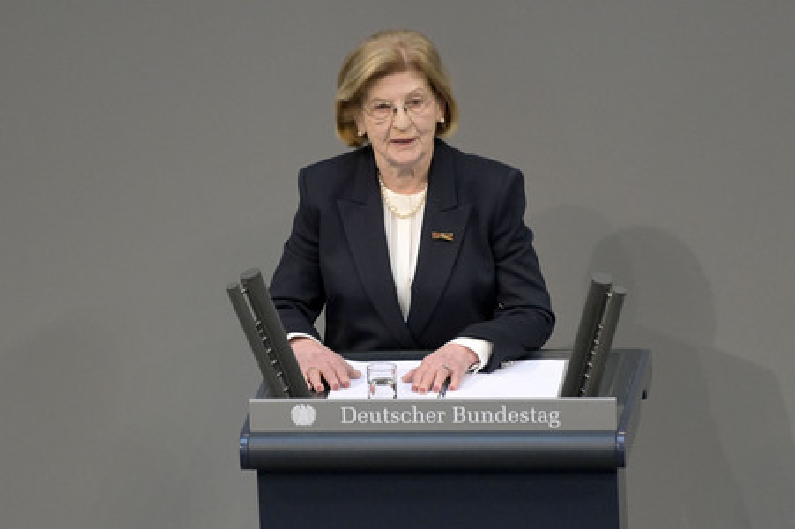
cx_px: 398
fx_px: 11033
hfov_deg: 4.1
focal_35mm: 500
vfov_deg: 2.7
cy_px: 264
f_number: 5.6
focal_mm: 500
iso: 10000
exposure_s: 1/320
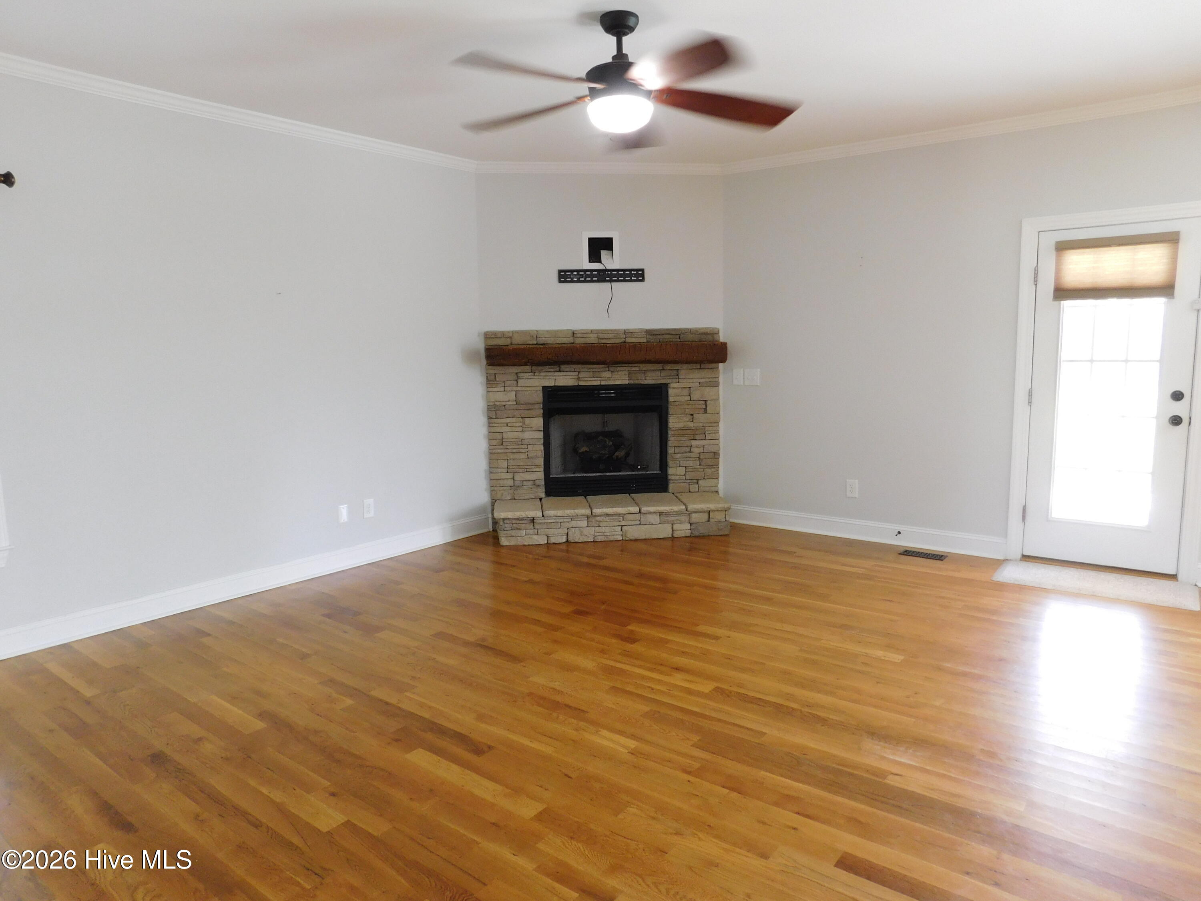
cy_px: 450
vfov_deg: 58.9
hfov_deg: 73.9
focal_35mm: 23
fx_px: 798
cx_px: 600
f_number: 3
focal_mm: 4
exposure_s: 1/30
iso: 220
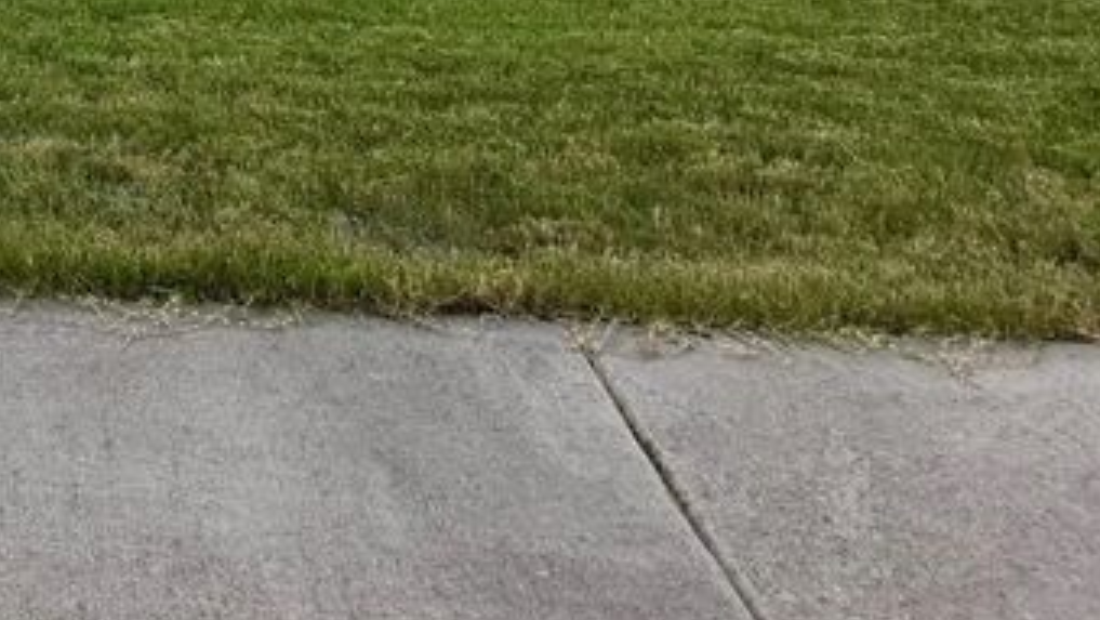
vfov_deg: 13.6
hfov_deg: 22.7
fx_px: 2305
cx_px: -477
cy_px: -532
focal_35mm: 79
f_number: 1.78
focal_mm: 6.76
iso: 100
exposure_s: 1/5319
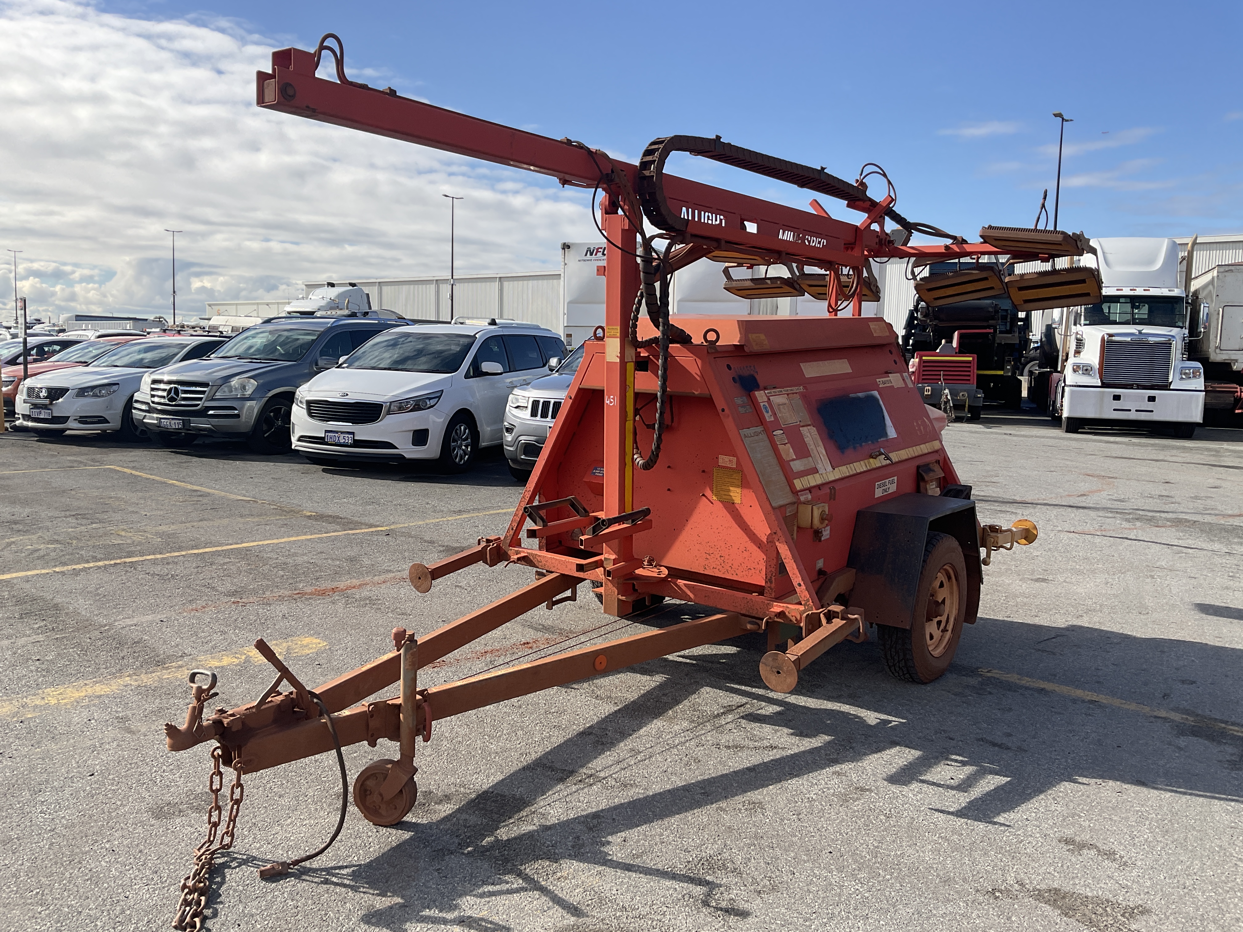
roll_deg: -1.3
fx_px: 1041
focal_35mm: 29
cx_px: 622
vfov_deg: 48.2
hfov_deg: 61.7
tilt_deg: -4.8
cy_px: 466
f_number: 1.8
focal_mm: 3
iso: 16
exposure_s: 1/1451
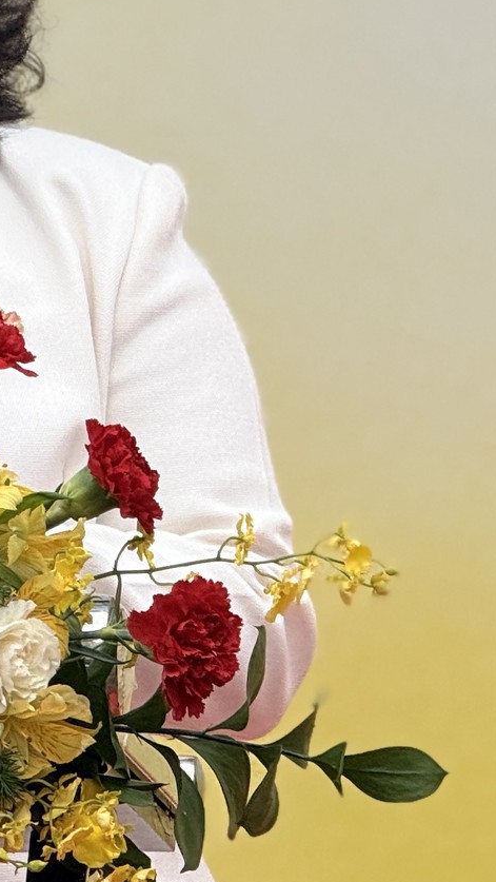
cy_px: 308
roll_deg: +1.2
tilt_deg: -0.8
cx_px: -343
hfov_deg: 3.0
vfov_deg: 5.4
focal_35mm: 400
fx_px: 9350
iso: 50
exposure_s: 1/751
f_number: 2.8
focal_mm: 15.66
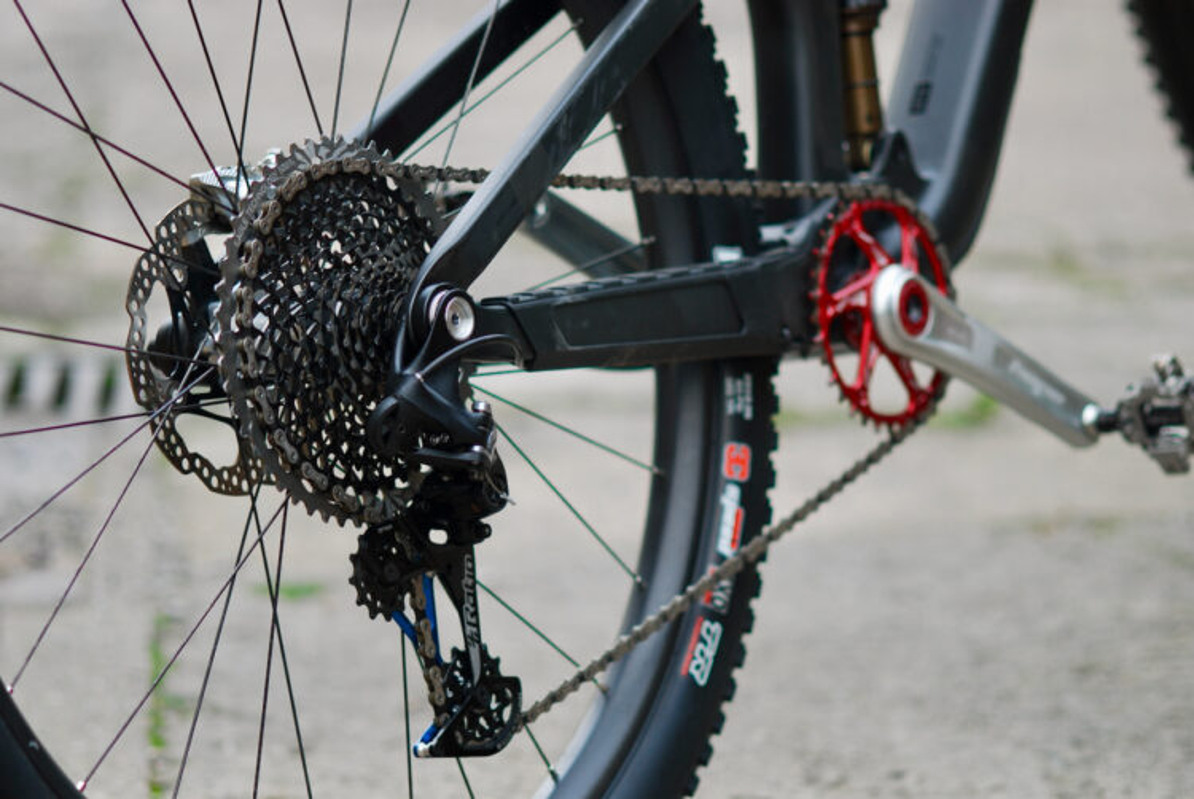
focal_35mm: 158
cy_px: 400
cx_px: 597
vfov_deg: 8.7
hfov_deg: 13.0
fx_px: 5230
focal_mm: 105
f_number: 2.8
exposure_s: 1/40
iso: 100
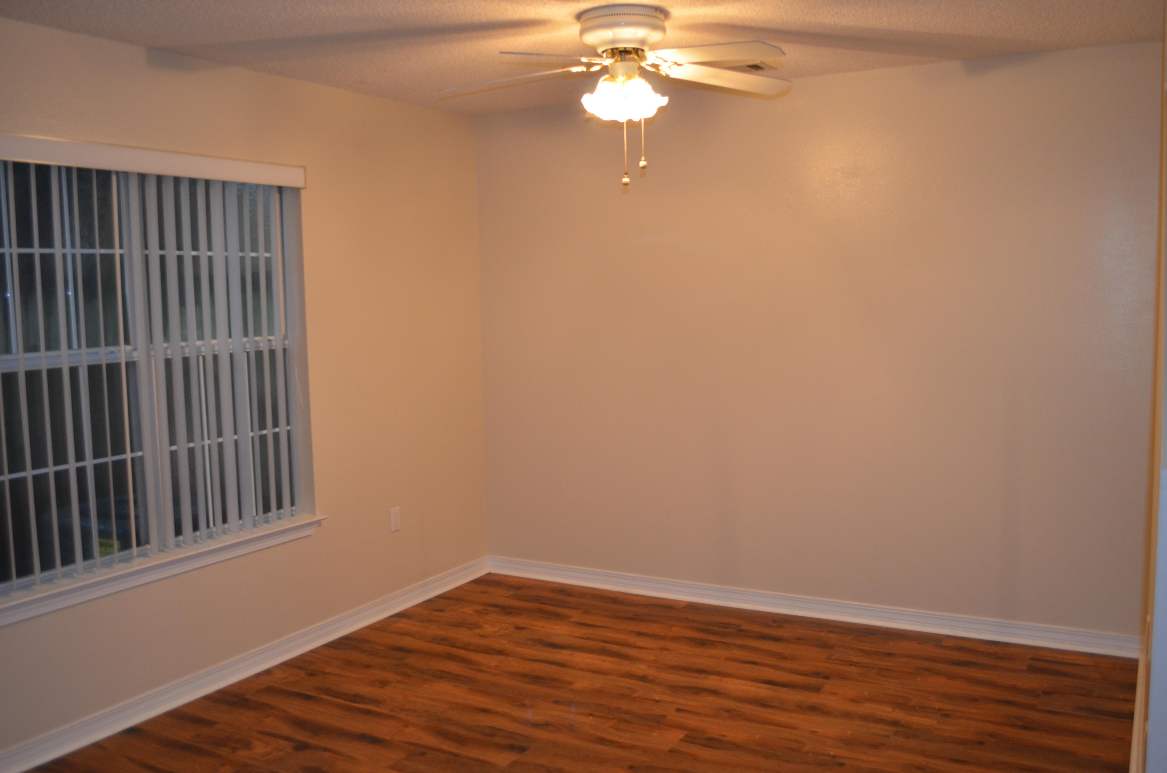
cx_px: 584
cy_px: 386
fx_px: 1068
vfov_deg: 39.8
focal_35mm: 33
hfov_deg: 57.3
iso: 640
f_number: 3.8
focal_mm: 22
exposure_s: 1/60
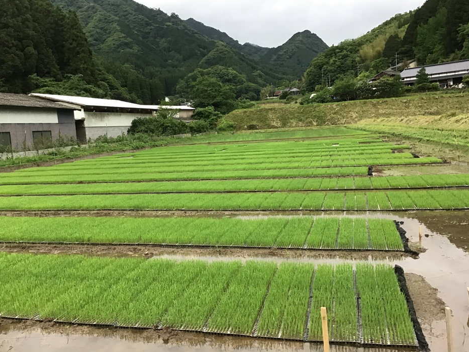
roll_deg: +3.1
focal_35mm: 32
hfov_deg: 56.8
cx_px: 233
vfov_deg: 44.2
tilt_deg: -5.9
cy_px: 171
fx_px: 434
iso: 32
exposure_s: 1/30
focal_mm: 3.3
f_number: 2.4
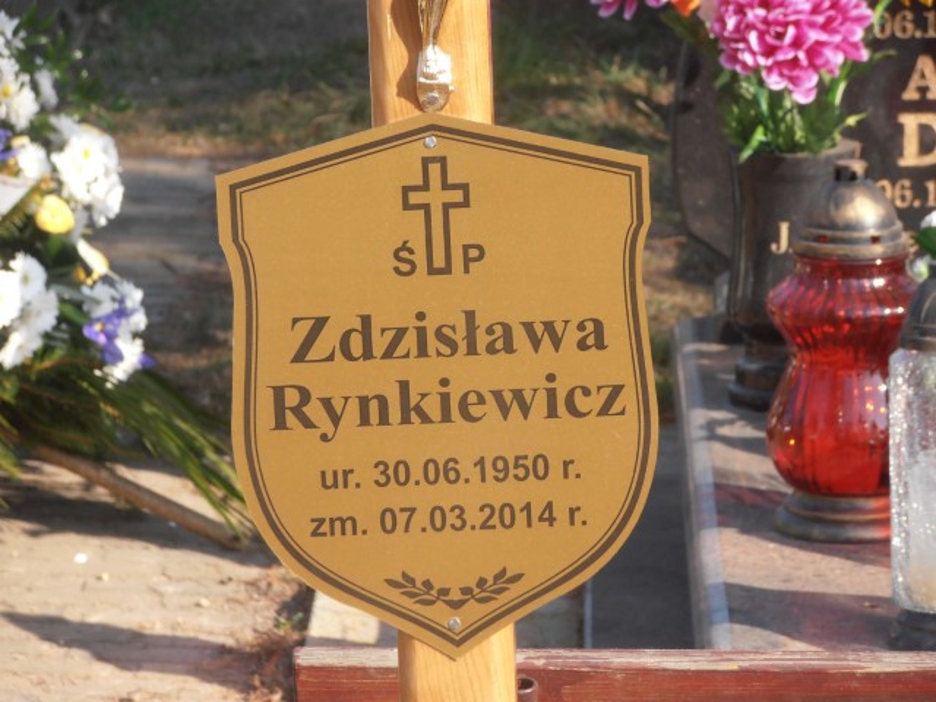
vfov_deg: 7.5
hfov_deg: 10.0
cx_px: 468
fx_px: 5354
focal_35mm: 198
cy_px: 351
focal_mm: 35.05
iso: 80
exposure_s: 1/125
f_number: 5.8
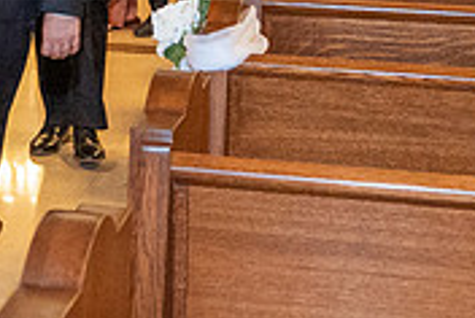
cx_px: -104
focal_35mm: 119
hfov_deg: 16.4
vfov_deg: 11.5
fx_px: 1573
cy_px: 31
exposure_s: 1/125
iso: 800
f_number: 2.8
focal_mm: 14
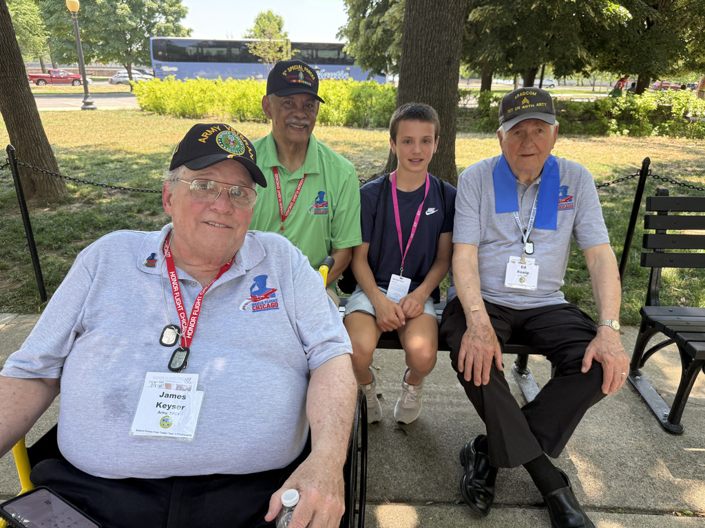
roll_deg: -0.9
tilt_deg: -21.4
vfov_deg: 56.8
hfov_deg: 71.6
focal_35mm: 24
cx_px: 352
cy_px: 264
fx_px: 489
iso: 100
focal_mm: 6.76
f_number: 1.78
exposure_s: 1/318
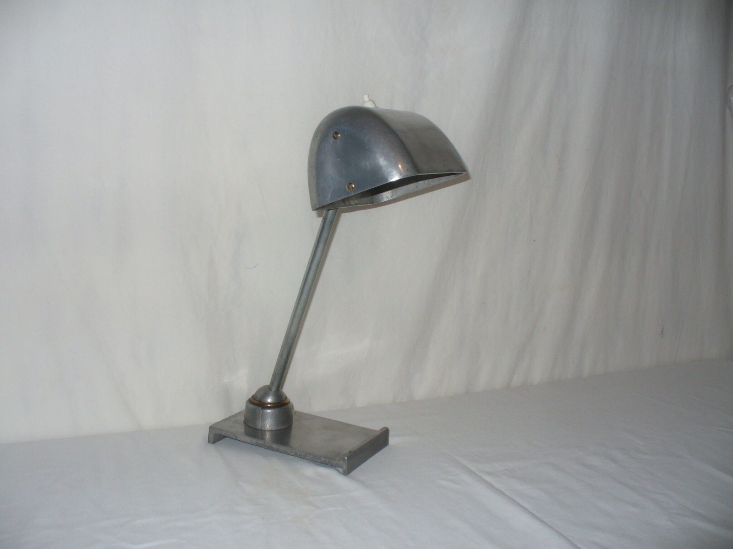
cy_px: 274
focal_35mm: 37
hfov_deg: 50.1
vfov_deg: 38.7
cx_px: 366
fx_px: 783
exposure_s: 1/30
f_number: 2.8
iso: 100
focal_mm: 6.1
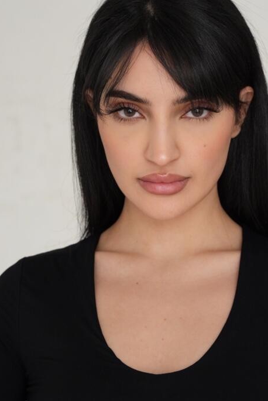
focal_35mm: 107
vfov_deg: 19.1
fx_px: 1192
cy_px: 194
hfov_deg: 12.8
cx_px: 164
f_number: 6.3
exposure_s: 1/160
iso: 2500
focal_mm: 70
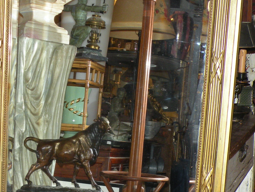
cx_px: 117
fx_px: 612
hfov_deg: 23.5
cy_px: 168
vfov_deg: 17.6
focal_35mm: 83
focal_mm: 5.8
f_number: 3.2
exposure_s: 1/60
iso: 88
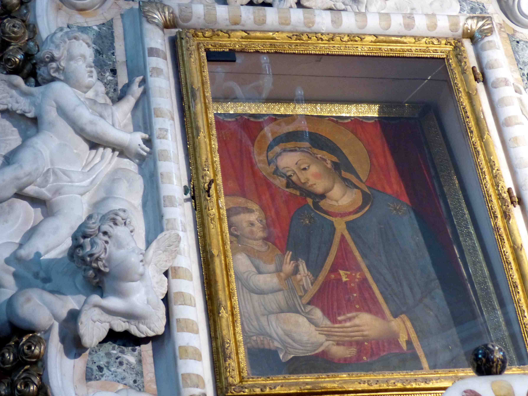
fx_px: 1297
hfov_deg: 23.0
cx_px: 279
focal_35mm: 85
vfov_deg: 17.4
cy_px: 197
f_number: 2.8
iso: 400
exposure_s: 1/20
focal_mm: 13
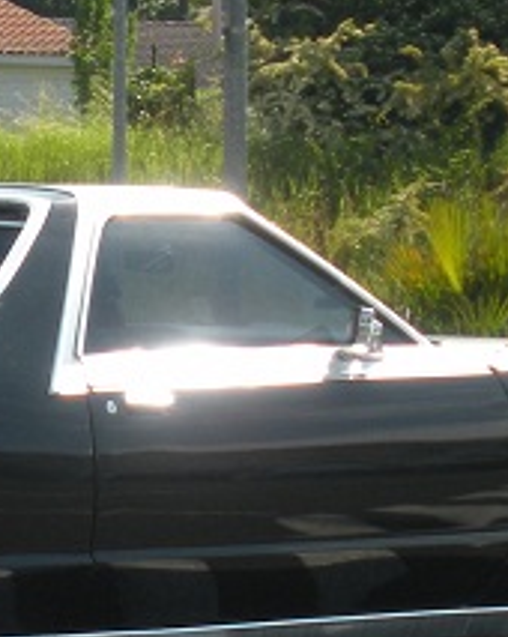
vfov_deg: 8.3
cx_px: -158
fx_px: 4385
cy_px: 381
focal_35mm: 233
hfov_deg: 6.6
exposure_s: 1/293
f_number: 4.6
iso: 64
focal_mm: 11.2
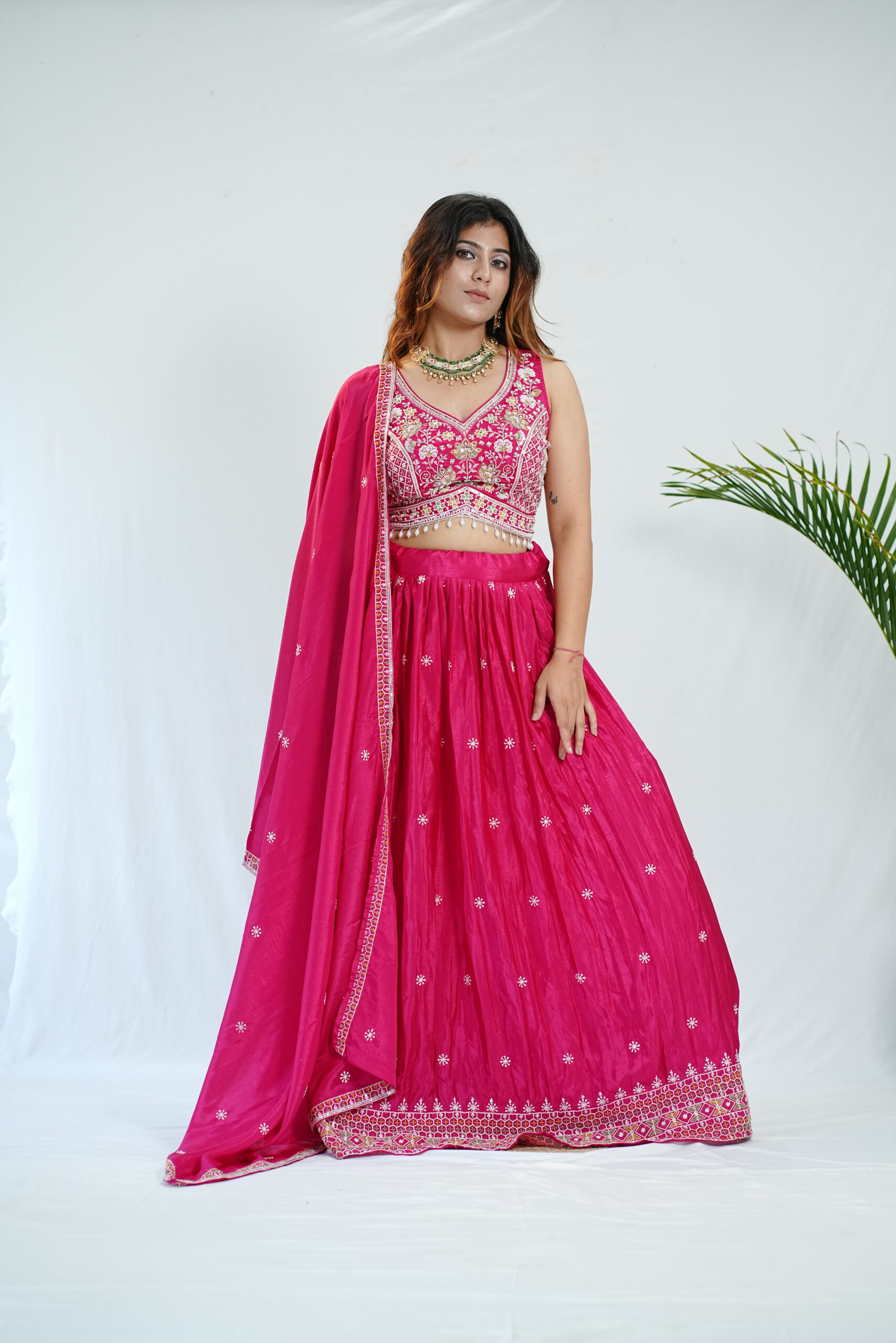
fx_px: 3173
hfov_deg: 16.1
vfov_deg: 23.9
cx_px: 448
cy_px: 672
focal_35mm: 85
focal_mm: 85
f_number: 3.5
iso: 640
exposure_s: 1/160
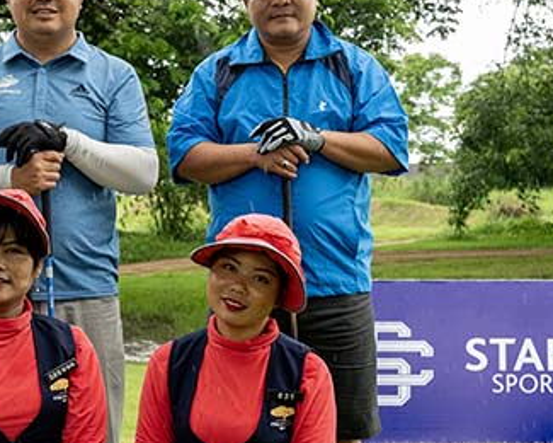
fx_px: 1408
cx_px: 136
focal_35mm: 86
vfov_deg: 17.8
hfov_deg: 22.0
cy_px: 278
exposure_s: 1/400
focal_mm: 31
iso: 900
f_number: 5.6
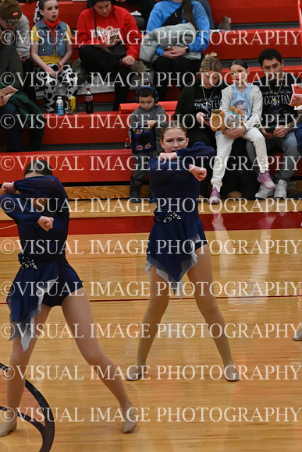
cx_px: 151
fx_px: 3207
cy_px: 226
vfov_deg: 8.1
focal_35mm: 255
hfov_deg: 5.4
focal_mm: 170
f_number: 4
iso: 5000
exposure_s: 1/400
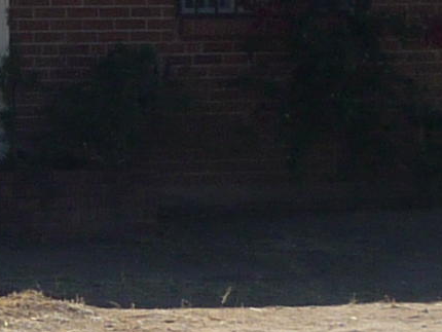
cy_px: 120
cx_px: -299
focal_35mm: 230
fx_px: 2938
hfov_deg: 8.3
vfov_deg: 6.5
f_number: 8
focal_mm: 5.5
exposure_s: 1/160
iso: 100
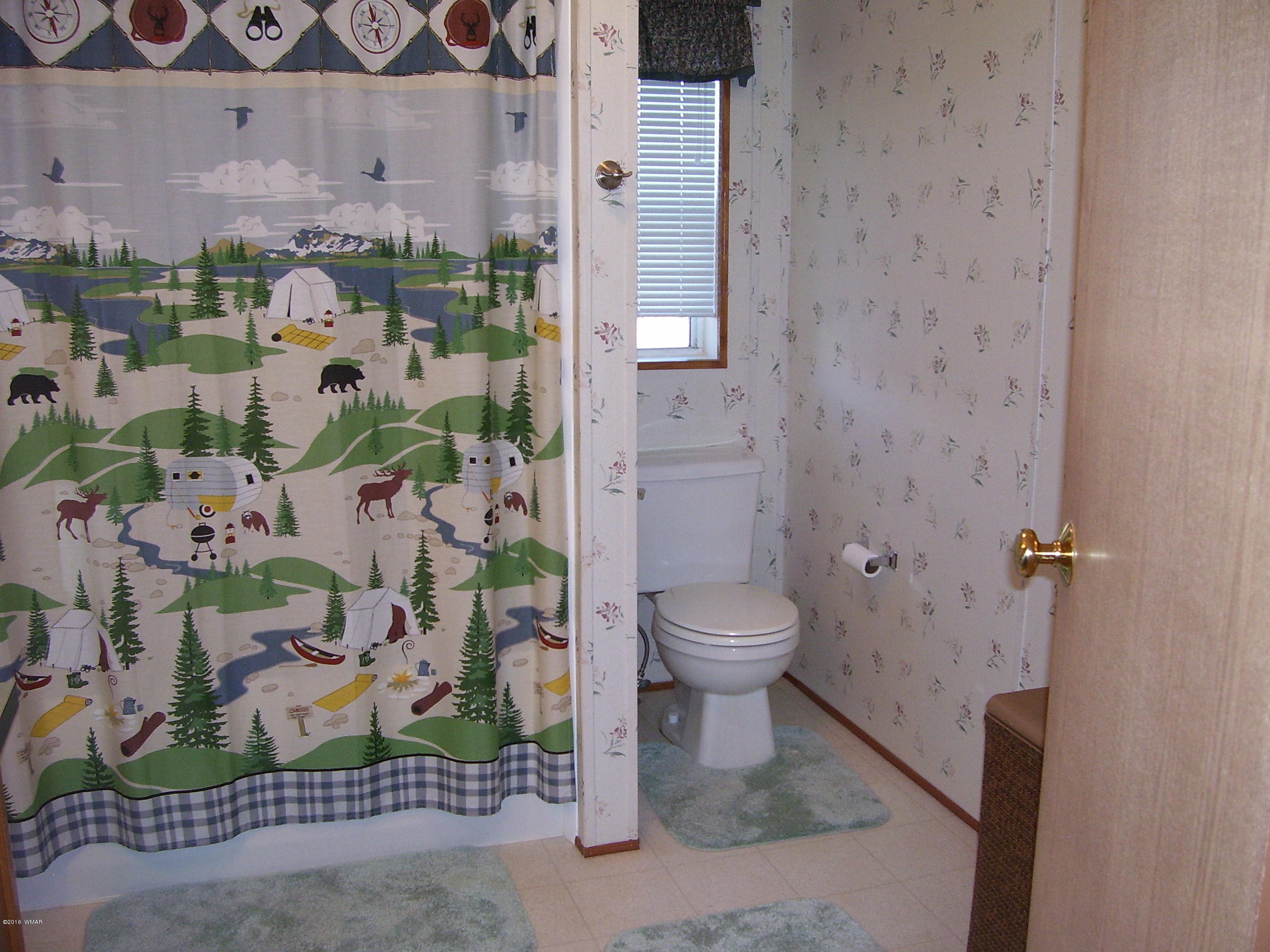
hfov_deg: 54.0
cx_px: 635
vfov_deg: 41.8
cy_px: 476
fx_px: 1247
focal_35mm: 34
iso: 125
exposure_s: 1/60
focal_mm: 5.6
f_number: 2.7
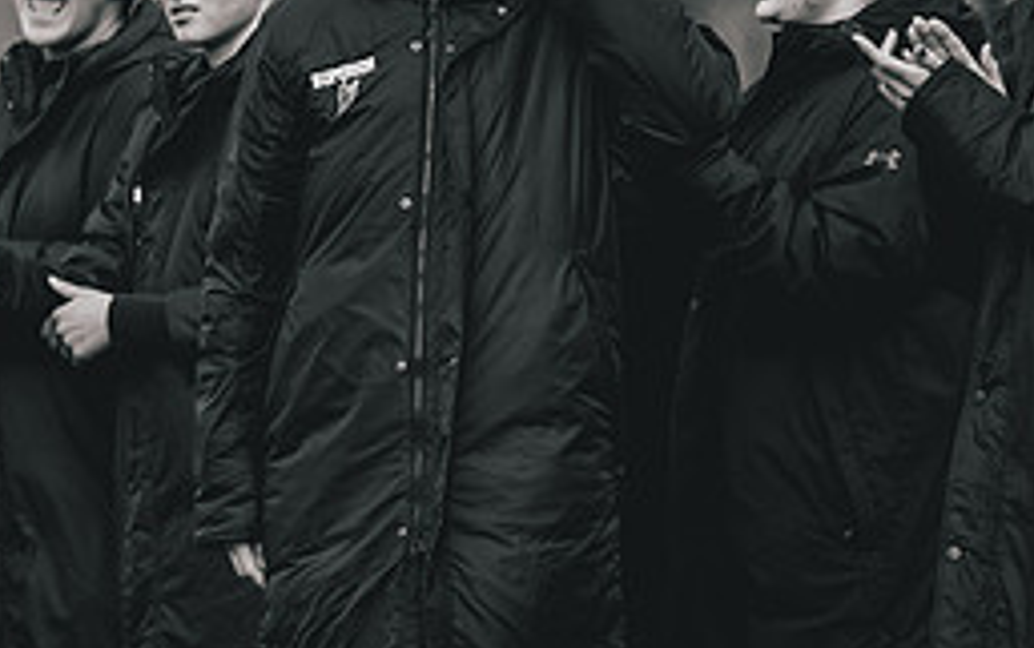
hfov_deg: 2.3
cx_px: 499
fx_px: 26055
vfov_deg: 1.4
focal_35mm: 924
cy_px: 58
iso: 800
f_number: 6.3
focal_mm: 400
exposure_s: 1/1000
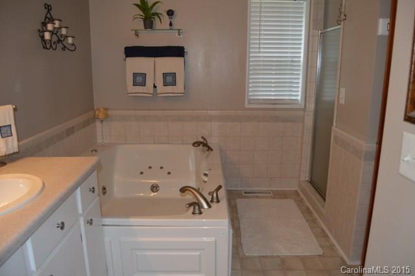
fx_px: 311
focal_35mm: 27
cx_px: 208
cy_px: 138
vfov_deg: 47.9
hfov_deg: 67.4
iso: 720
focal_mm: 18
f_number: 3.5
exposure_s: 1/60
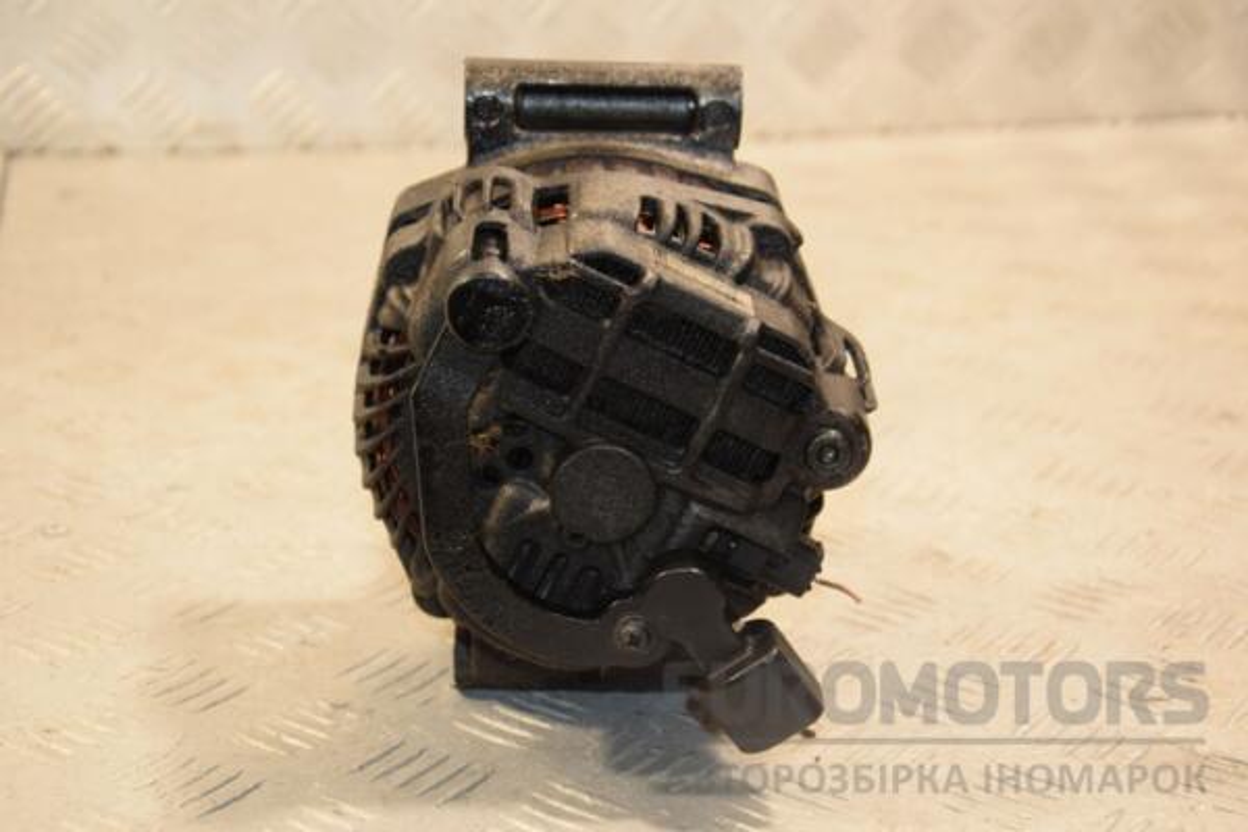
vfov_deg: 17.5
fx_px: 2704
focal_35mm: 78
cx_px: 624
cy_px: 416
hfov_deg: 26.0
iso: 800
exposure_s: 1/125
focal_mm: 52
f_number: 5.6
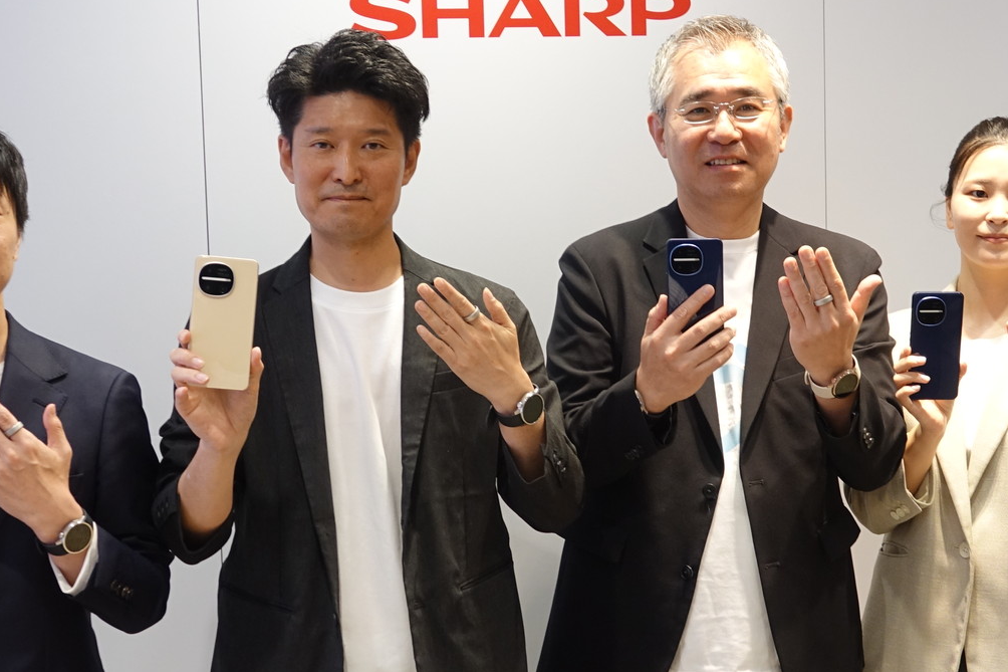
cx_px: 638
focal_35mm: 73
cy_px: 360
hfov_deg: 27.6
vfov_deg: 18.7
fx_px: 2044
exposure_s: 1/40
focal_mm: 13.7
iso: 320
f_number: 3.2
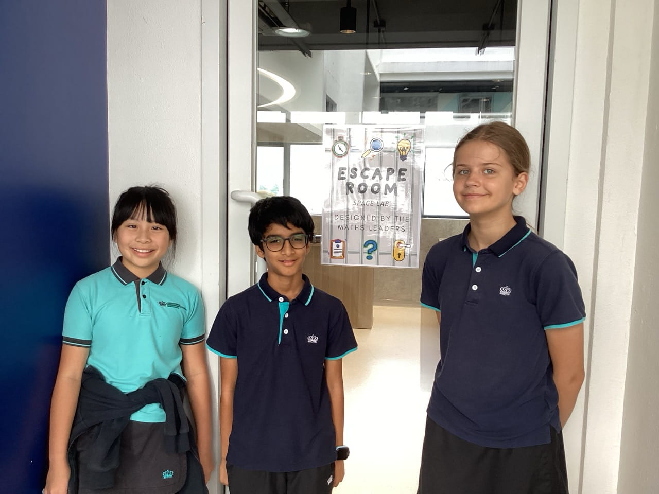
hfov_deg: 58.4
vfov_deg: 45.4
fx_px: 590
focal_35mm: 31
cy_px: 247
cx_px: 330
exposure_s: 1/50
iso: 125
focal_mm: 3.3
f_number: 2.4
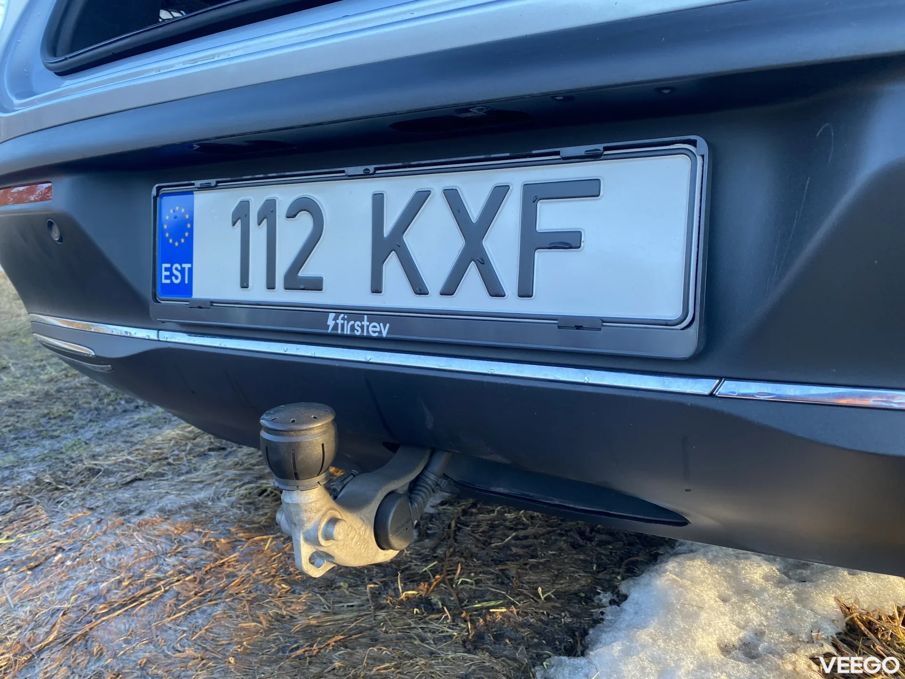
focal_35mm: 26
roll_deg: +4.4
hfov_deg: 67.3
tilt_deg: -12.4
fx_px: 680
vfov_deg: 53.1
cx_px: 452
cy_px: 340
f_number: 1.8
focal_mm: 4.25
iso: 64
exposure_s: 1/121
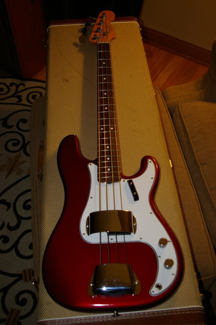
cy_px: 162
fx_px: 352
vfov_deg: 49.6
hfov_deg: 34.2
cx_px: 108
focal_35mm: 39
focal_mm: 26
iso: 200
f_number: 4
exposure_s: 1/45
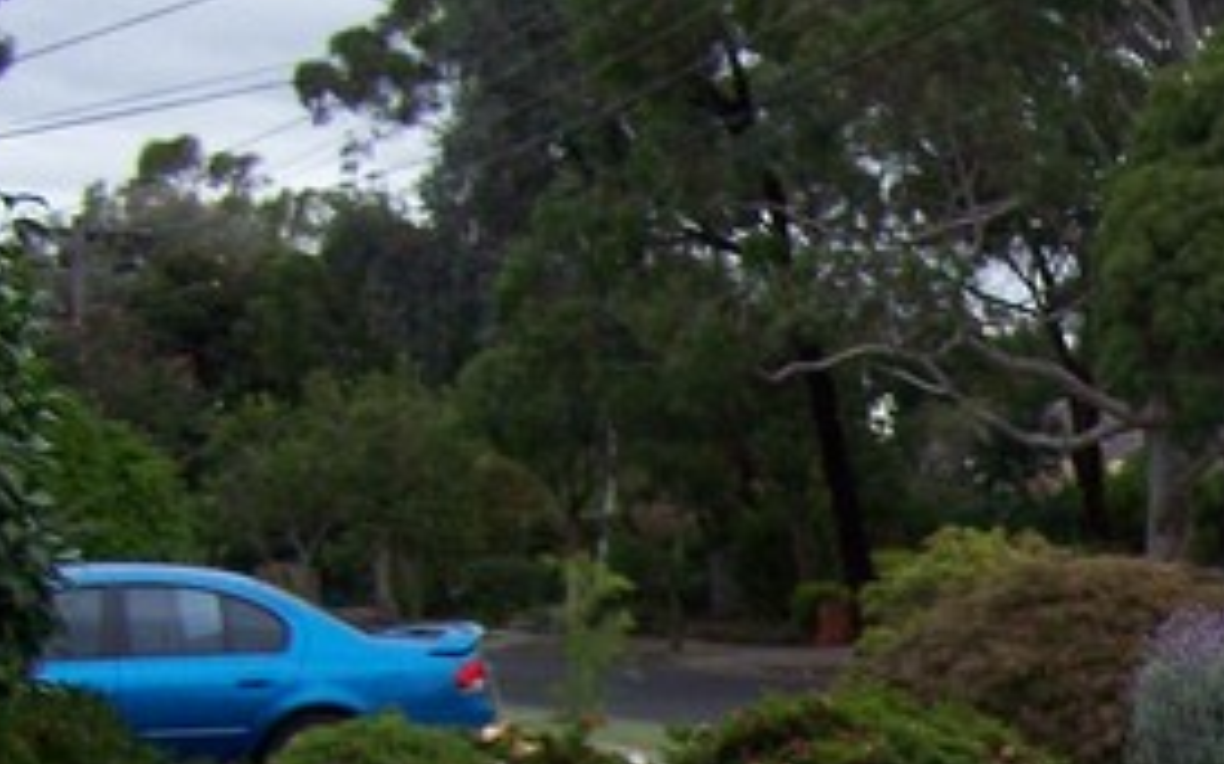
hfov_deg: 15.9
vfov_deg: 10.3
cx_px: 1653
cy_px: 1045
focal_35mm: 124
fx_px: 4135
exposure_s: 1/400
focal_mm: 6.7
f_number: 2.8
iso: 160
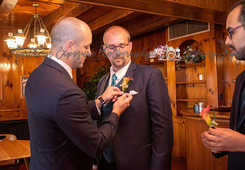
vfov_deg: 35.2
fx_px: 267
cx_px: 117
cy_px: 84
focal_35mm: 39
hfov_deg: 49.2
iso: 2200
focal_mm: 25
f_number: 4
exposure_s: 1/60
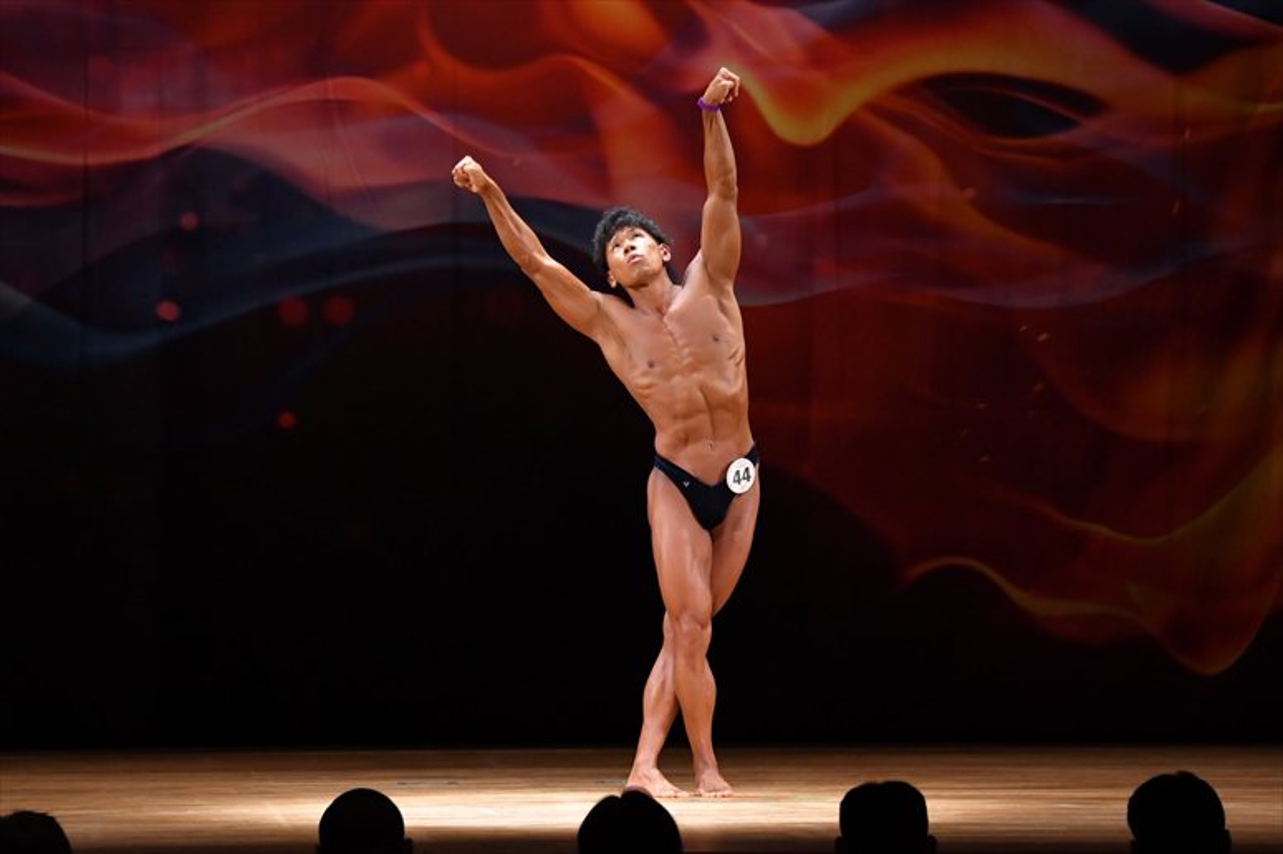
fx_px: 7196
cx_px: 642
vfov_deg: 6.8
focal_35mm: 202
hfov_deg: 10.2
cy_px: 427
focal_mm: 135
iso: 4000
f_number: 5.6
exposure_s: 1/400
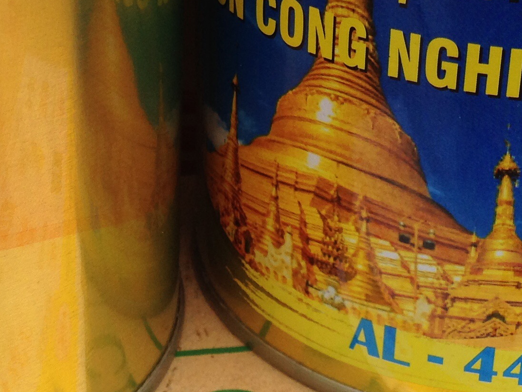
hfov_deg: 20.0
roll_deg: -2.0
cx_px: 206
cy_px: 197
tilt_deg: -23.9
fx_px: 1478
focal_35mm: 98
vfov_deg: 15.1
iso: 50
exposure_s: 1/723
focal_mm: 4.12
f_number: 2.4
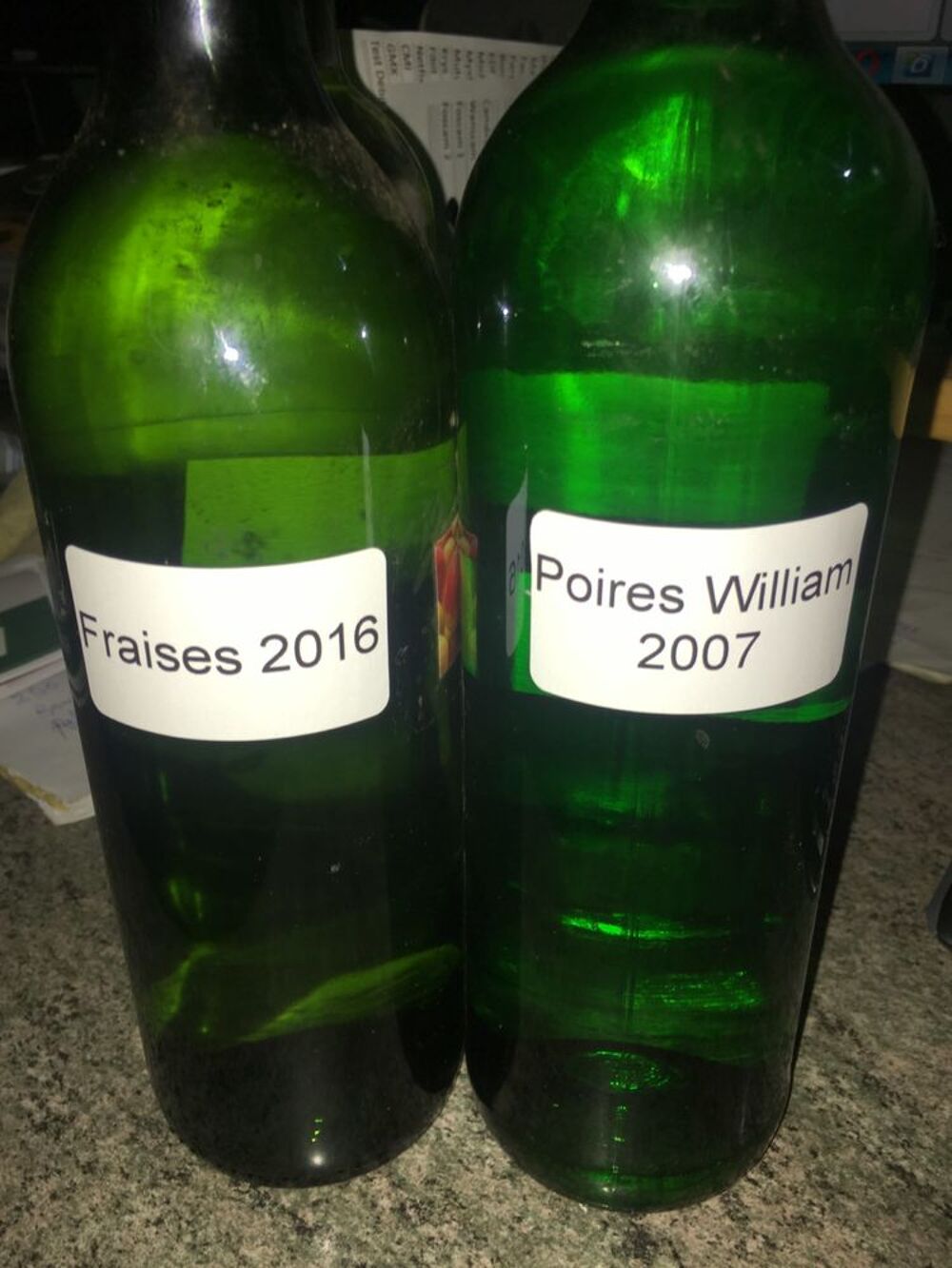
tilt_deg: -27.3
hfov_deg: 48.2
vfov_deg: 61.7
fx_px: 1063
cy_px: 634
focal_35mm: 29
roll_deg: +0.0
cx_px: 476
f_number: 2.2
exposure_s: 1/56
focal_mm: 4.15
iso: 25
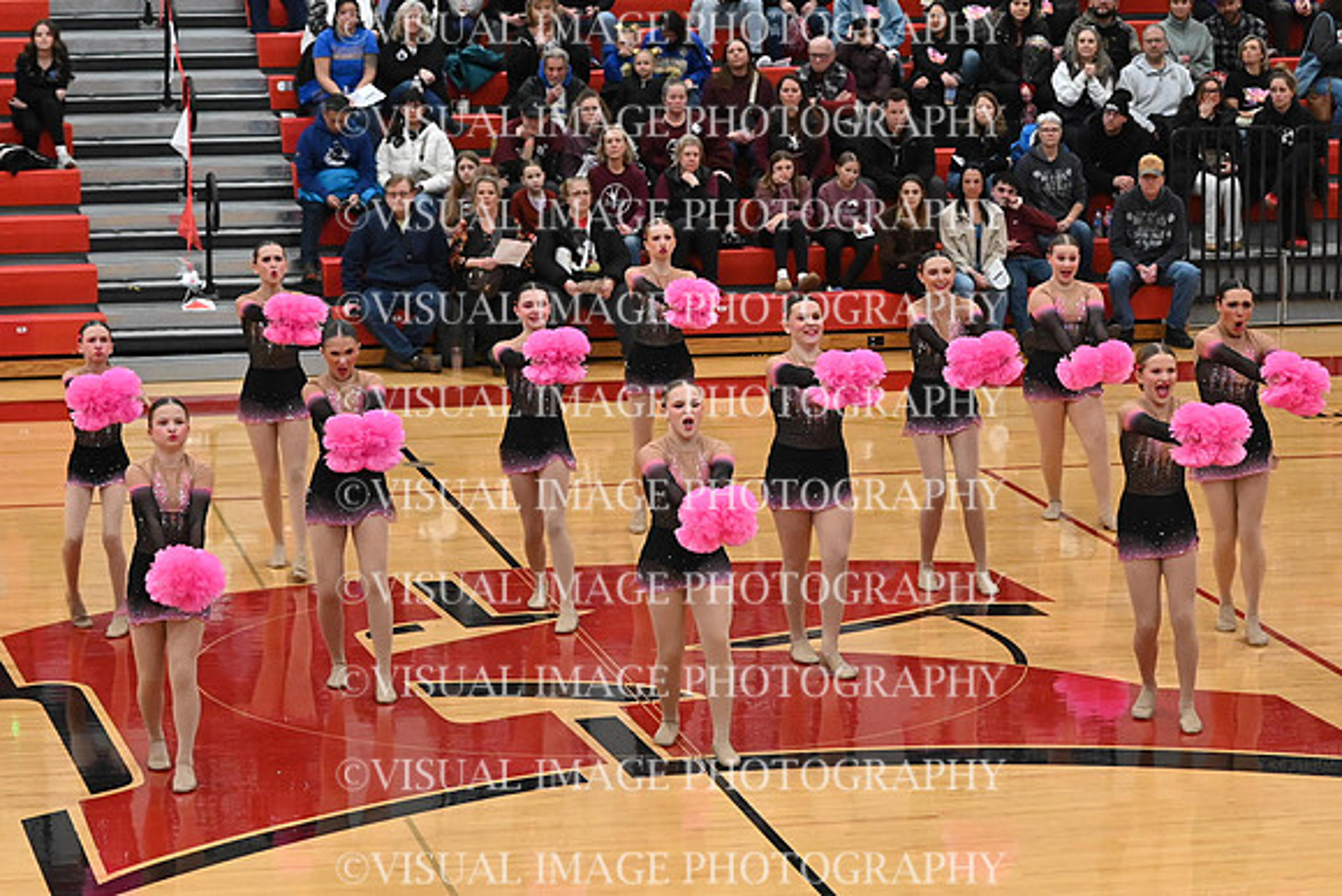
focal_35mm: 105
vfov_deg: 13.0
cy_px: 448
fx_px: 3915
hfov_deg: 19.5
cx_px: 671
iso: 8000
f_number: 4
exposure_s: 1/400
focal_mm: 70
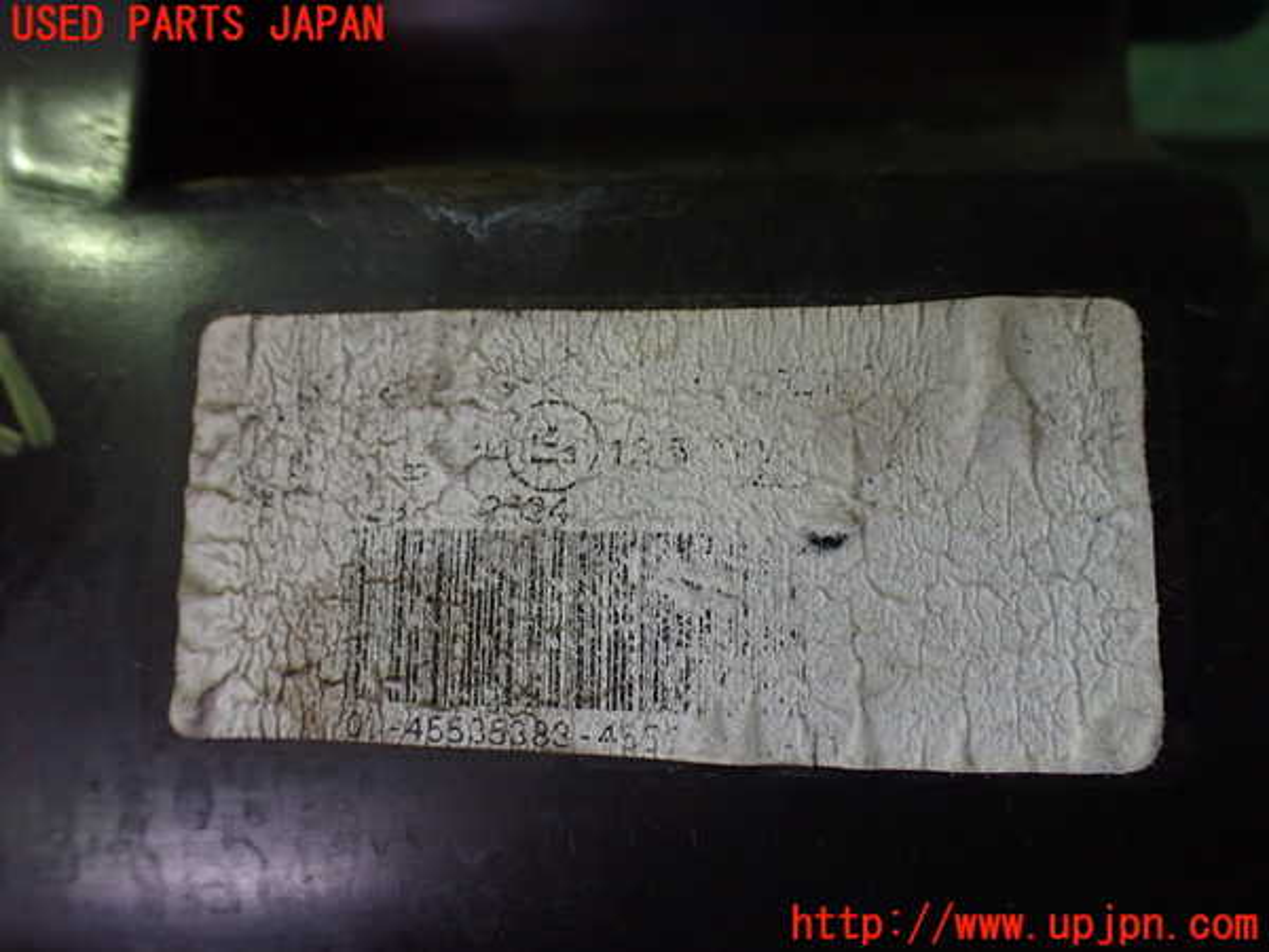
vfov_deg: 46.8
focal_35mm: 30
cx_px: 634
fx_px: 1100
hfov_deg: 60.0
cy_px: 476
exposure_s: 1/125
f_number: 2.3
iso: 640
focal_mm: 5.4
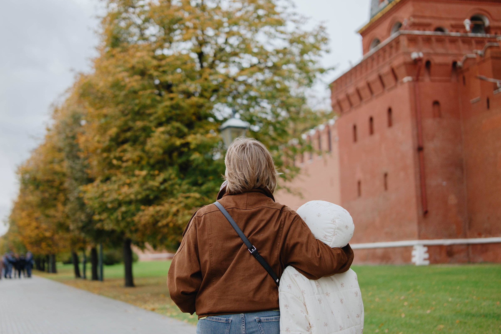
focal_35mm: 43
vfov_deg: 31.2
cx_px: 236
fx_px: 598
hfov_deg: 45.4
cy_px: 165
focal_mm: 27
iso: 100
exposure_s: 1/800
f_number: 1.4
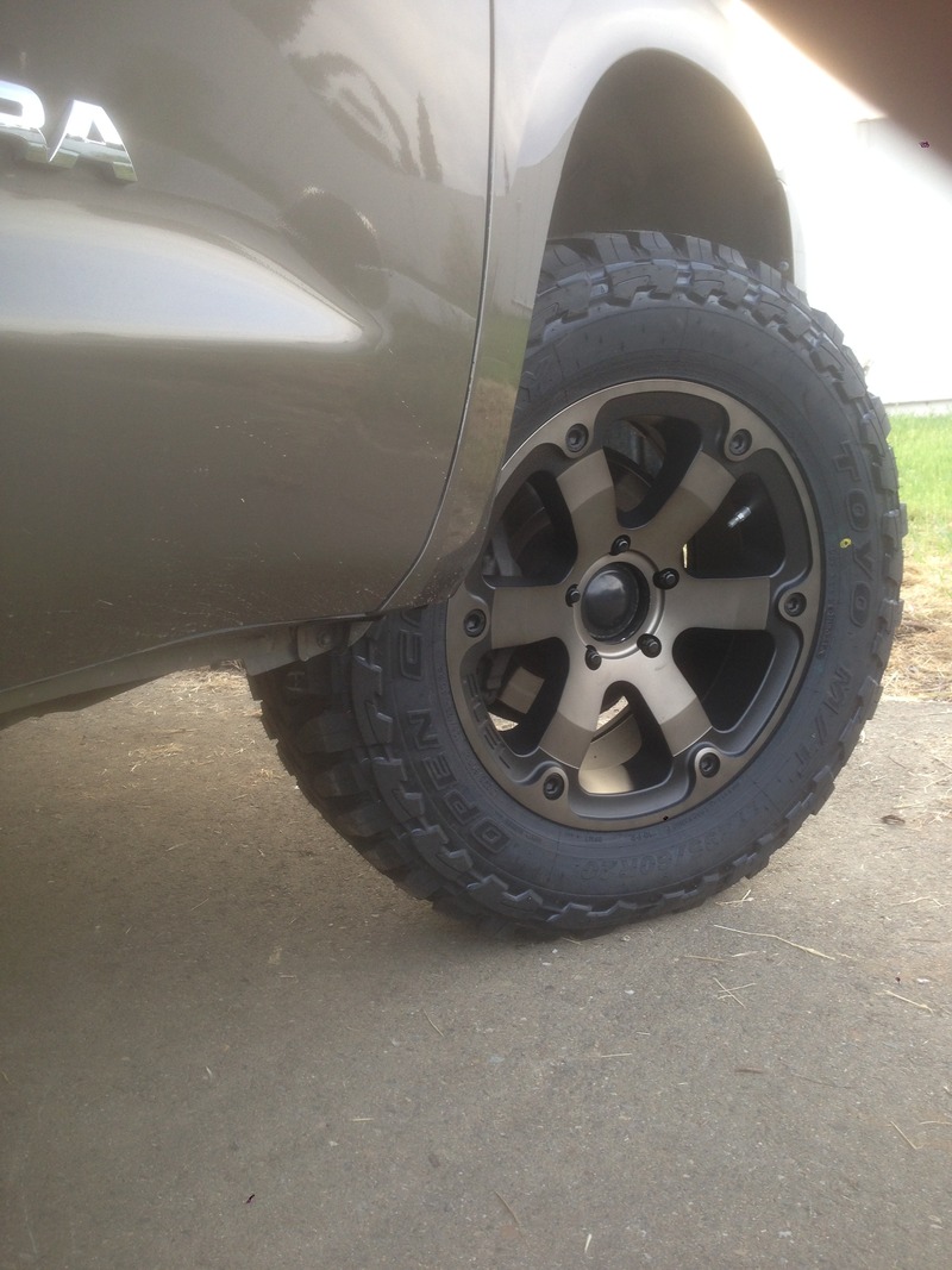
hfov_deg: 42.9
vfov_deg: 55.4
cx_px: 476
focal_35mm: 33
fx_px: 1210
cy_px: 635
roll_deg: +1.7
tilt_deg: -9.9
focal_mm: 4.12
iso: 50
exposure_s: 1/40
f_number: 2.4
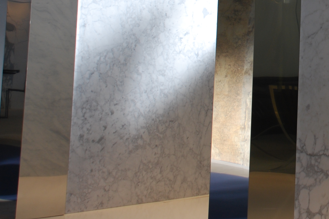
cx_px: 339
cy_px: -14
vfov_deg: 14.4
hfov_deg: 21.1
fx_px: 850
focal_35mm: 93
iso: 200
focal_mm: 26
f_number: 4.5
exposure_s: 1/60
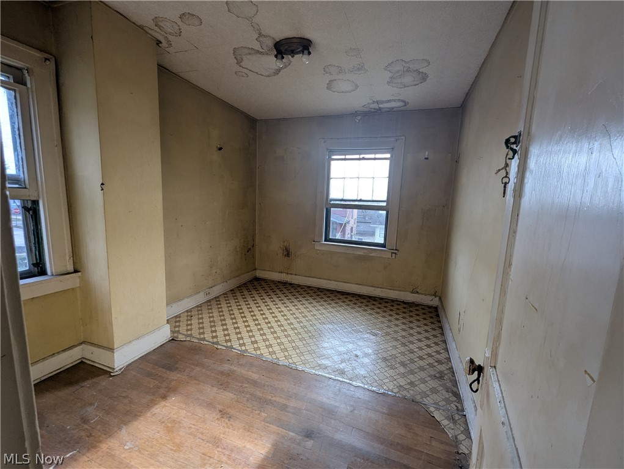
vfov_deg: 90.0
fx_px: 235
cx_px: 312
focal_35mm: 13
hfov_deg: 106.1
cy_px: 234
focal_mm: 1.95
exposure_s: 1/95.1
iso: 47
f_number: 2.2
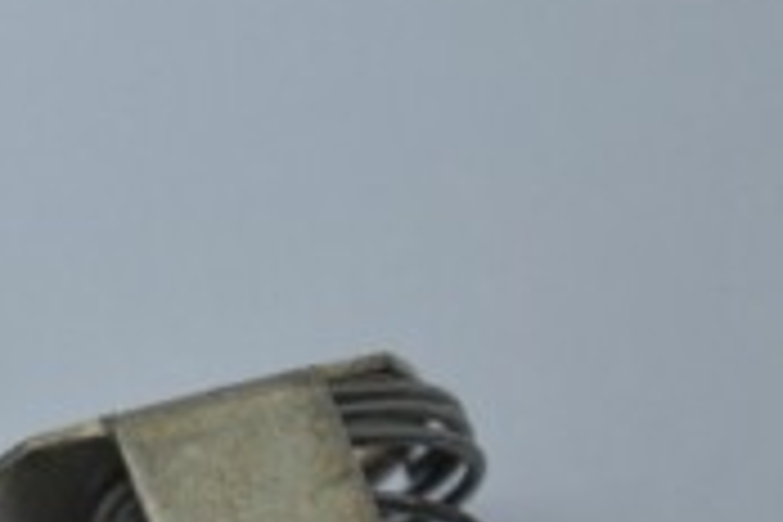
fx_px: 7418
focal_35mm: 341
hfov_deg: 5.9
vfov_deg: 4.0
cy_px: 434
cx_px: -729
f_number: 5.6
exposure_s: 1/125
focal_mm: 55
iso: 360
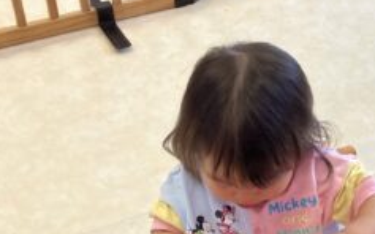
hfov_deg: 21.1
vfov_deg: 13.2
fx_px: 981
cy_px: 289
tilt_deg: -45.1
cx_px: 348
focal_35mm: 96
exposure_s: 1/100
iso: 40
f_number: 1.8
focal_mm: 3.99
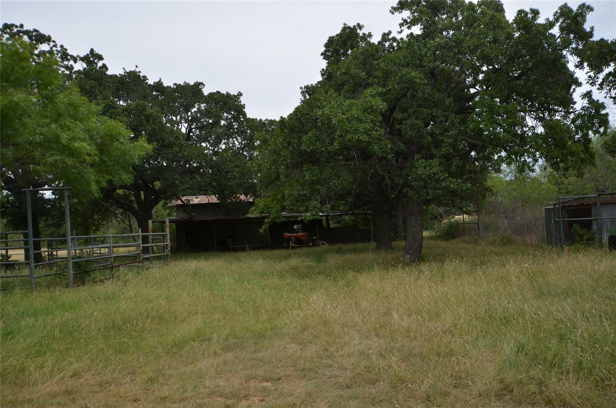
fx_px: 512
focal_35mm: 30
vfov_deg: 43.4
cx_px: 308
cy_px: 204
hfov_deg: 62.0
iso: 110
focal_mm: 20
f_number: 8
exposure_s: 1/250
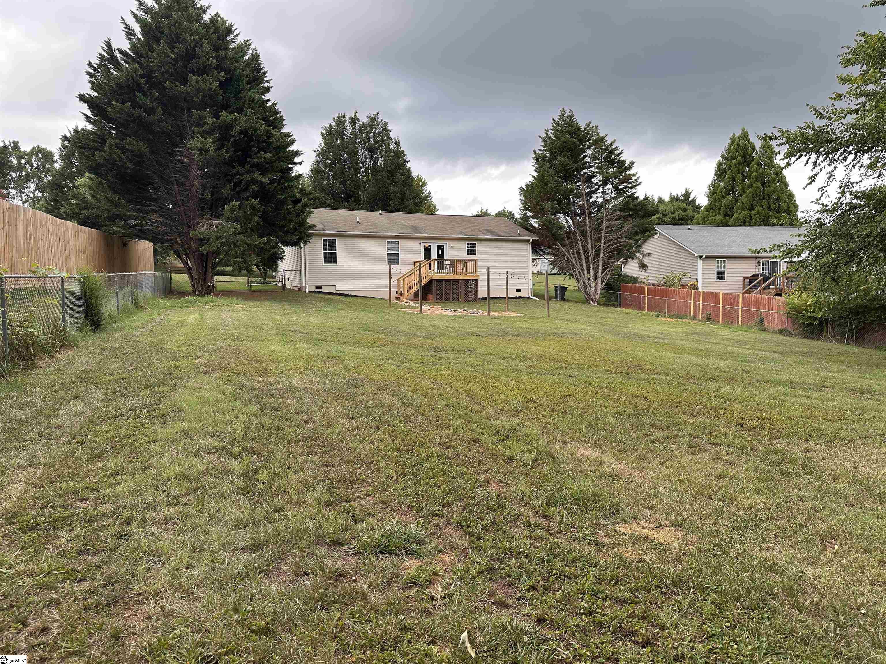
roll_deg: +0.6
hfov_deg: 71.6
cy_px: 332
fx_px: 614
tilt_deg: -2.6
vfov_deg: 56.8
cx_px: 443
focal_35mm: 24
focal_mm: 6.86
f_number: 1.78
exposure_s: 1/971
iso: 80
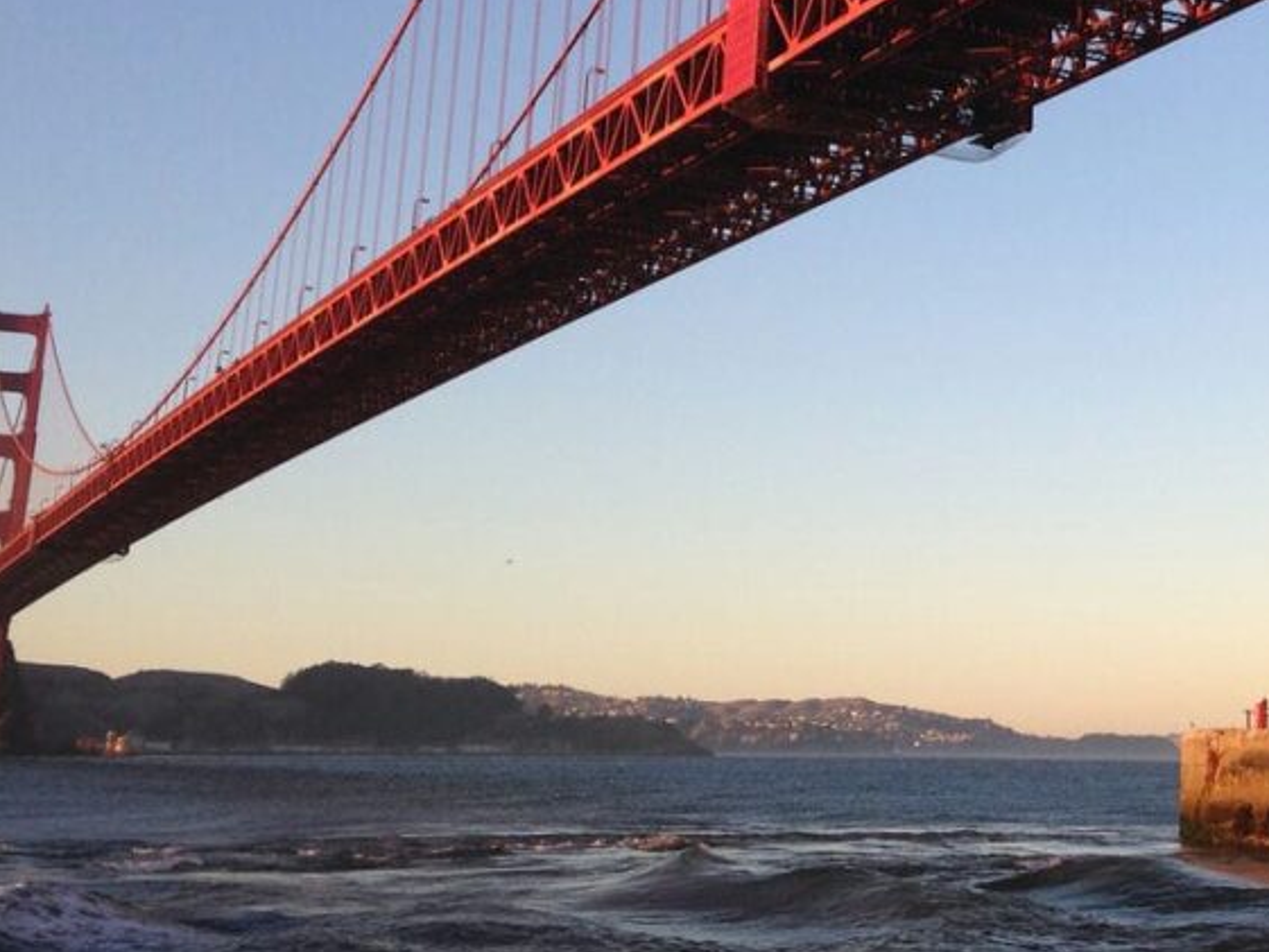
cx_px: 1106
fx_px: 2457
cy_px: 123
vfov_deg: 21.5
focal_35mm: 67
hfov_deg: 28.0
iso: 50
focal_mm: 4.12
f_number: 2.4
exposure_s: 1/497
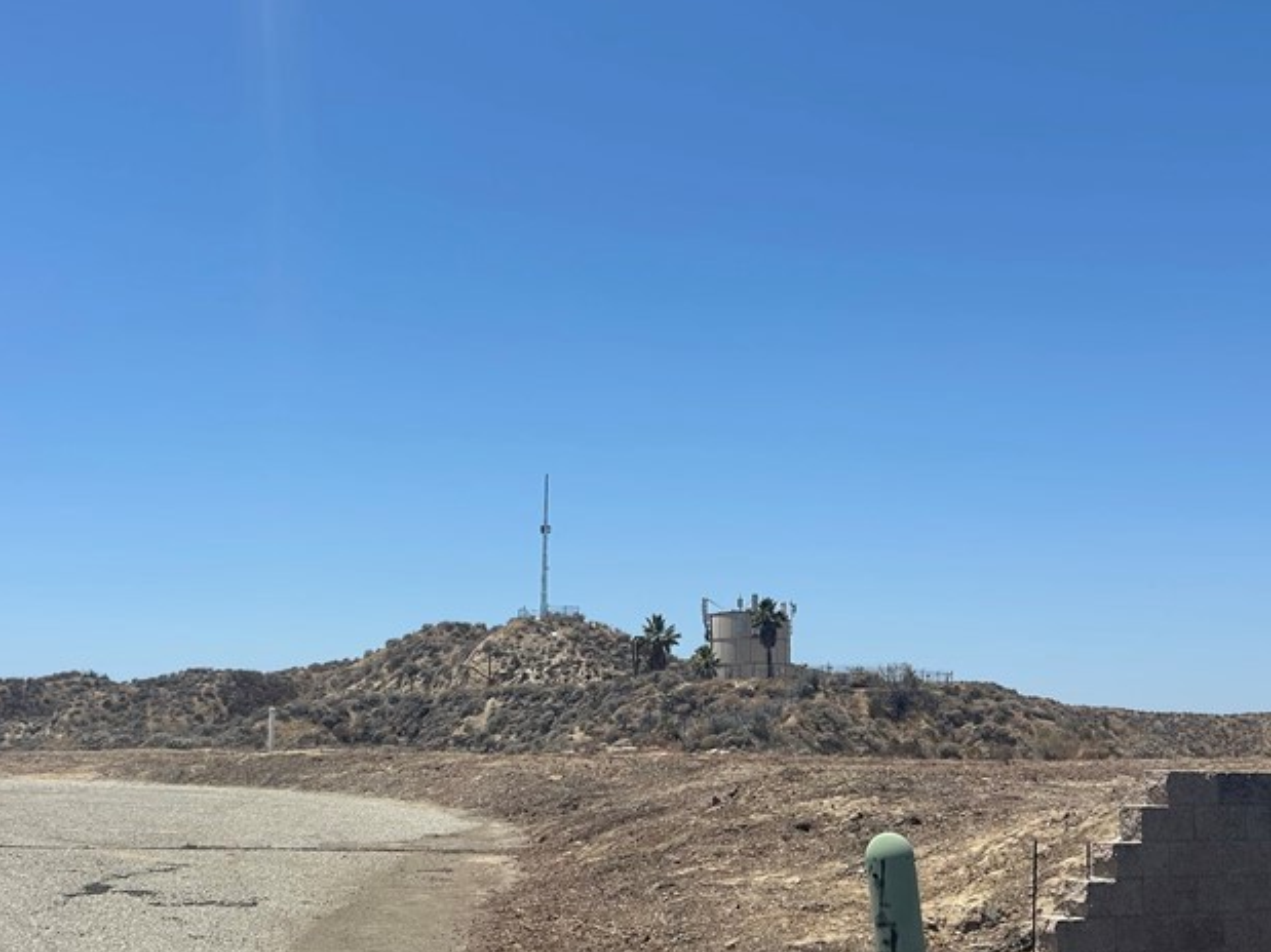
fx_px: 1579
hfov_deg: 43.8
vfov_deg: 33.6
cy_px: 507
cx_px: 684
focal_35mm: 43
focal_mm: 5.7
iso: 50
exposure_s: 1/6993
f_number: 1.5
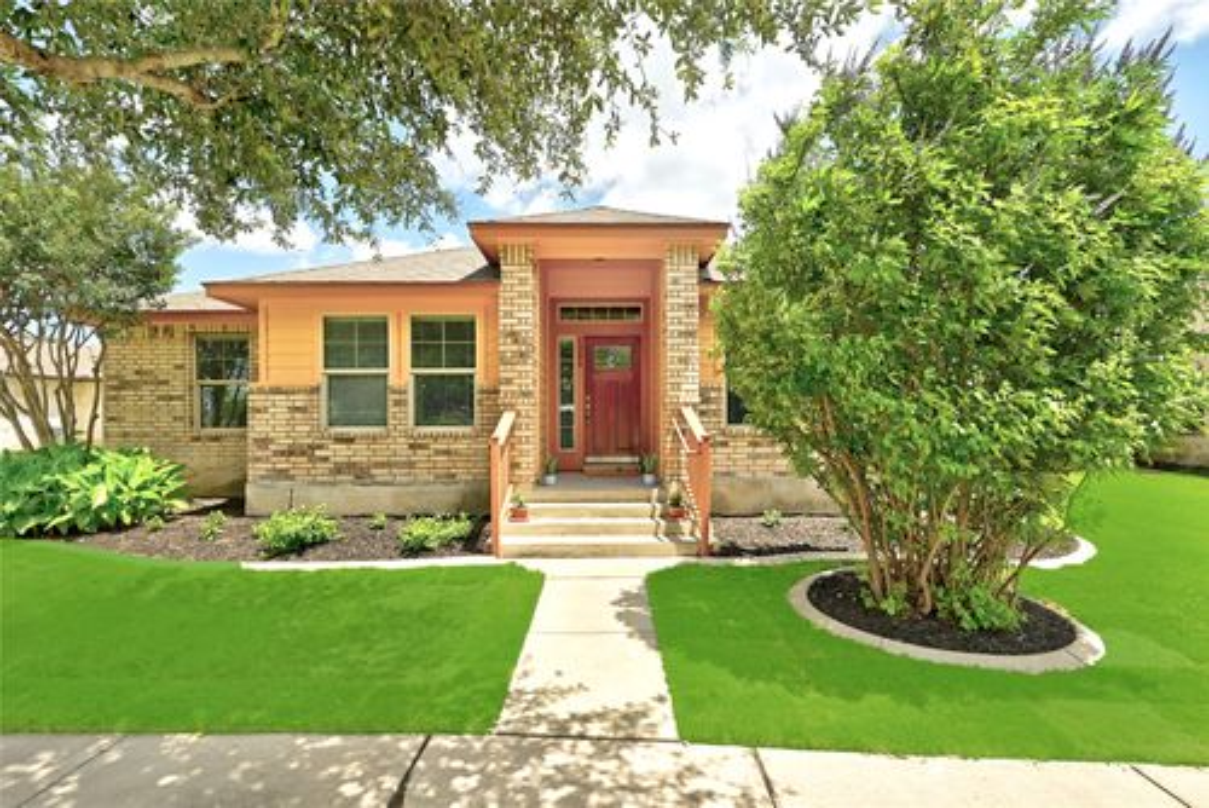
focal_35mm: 14
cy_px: 404
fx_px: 470
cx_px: 604
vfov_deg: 81.3
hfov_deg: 104.2
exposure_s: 1/200
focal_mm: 14
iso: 400
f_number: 10
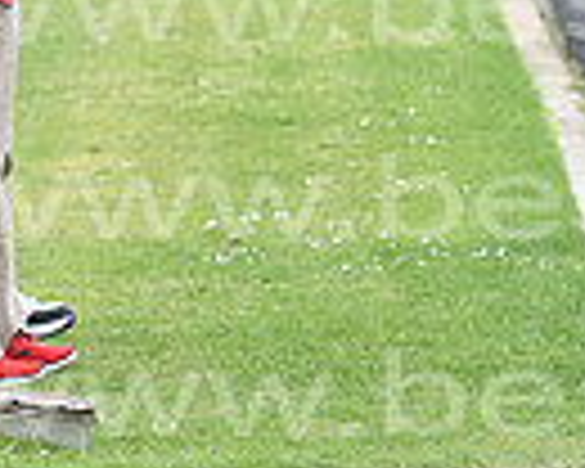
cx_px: 968
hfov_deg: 2.6
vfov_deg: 2.1
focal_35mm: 752
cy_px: -88
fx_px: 13020
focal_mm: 120
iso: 1600
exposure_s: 1/2000
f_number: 4
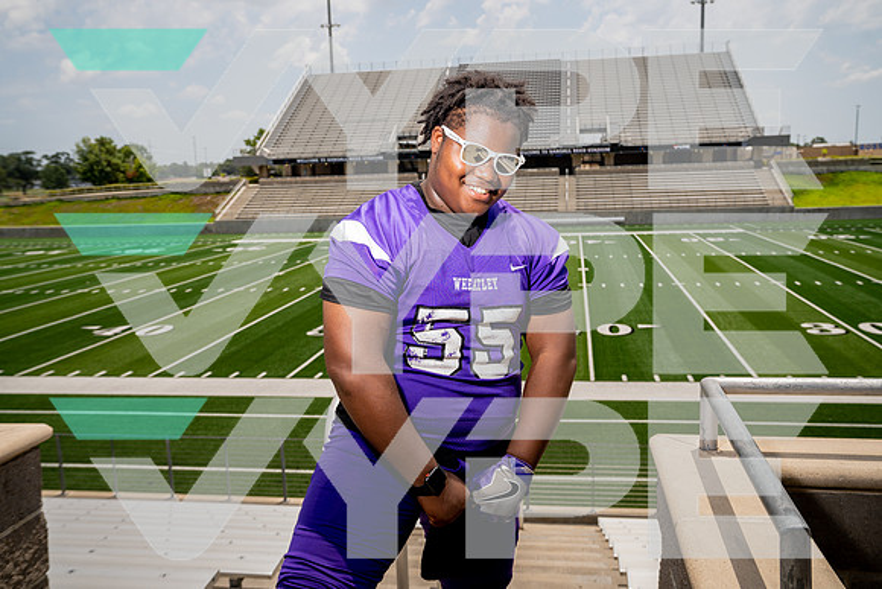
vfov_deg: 40.0
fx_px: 809
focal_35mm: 33
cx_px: 441
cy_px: 294
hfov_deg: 57.2
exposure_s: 1/250
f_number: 7.1
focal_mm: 33
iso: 100
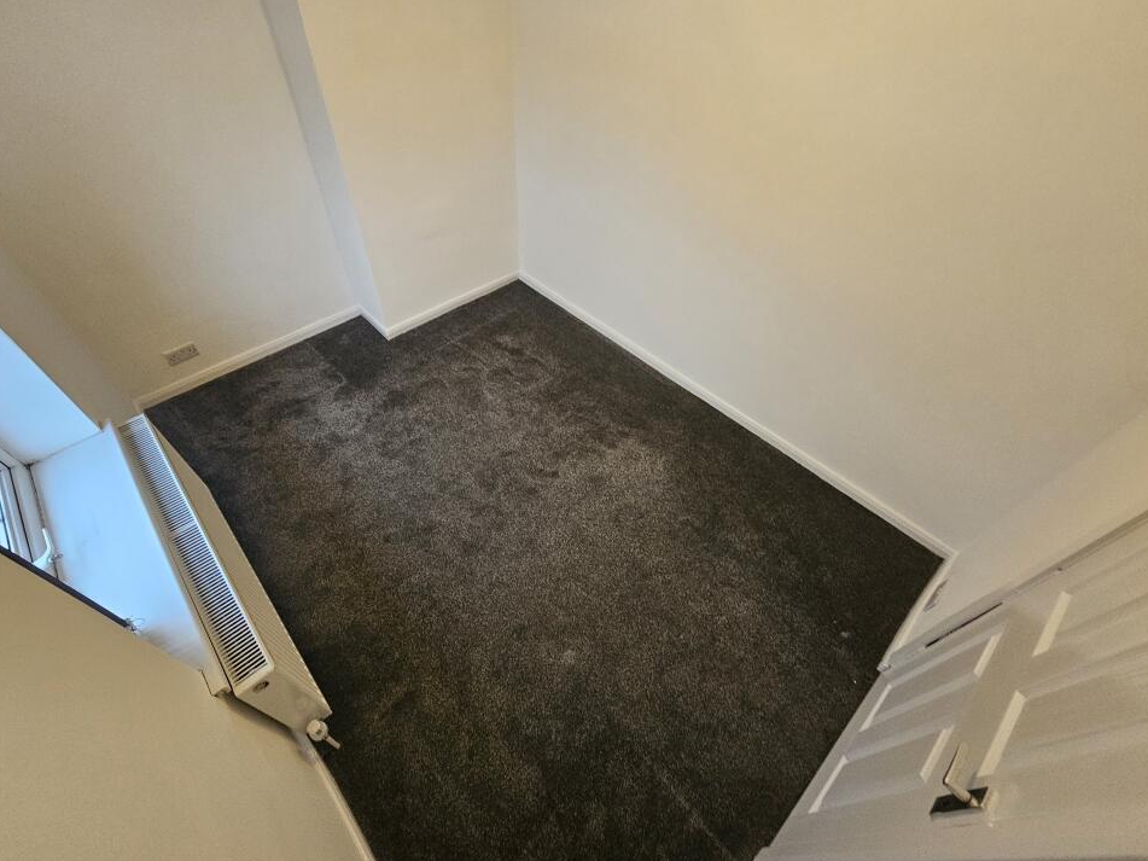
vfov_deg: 85.6
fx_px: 464
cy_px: 421
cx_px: 547
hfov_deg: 102.0
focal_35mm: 14
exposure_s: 1/33
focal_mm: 2.2
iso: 320
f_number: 2.2
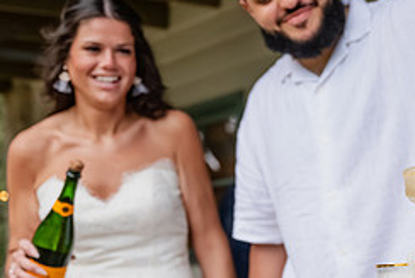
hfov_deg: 22.6
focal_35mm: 88
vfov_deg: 15.5
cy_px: 202
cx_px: 369
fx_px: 1015
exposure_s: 1/250
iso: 2800
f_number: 2.8
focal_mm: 37
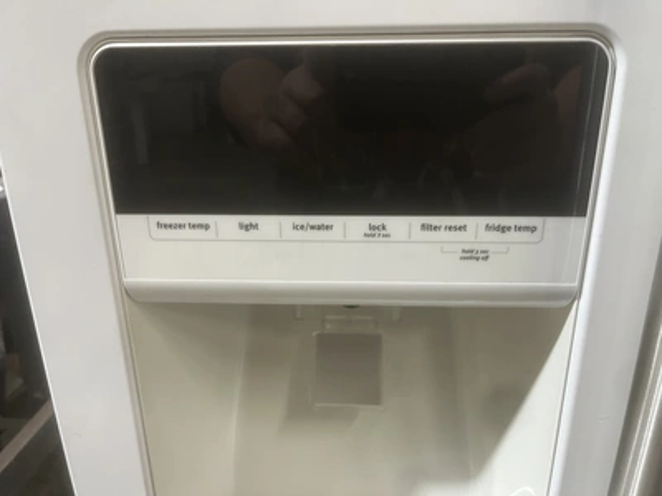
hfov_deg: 67.3
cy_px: 248
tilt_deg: -18.7
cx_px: 331
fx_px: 497
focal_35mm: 26
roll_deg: +1.6
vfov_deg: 53.1
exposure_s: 1/60
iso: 125
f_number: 1.6
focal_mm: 5.1
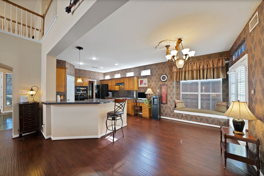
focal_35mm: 12
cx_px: 132
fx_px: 88
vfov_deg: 90.1
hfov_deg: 112.6
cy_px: 88
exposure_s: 1/3
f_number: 9
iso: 640
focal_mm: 12
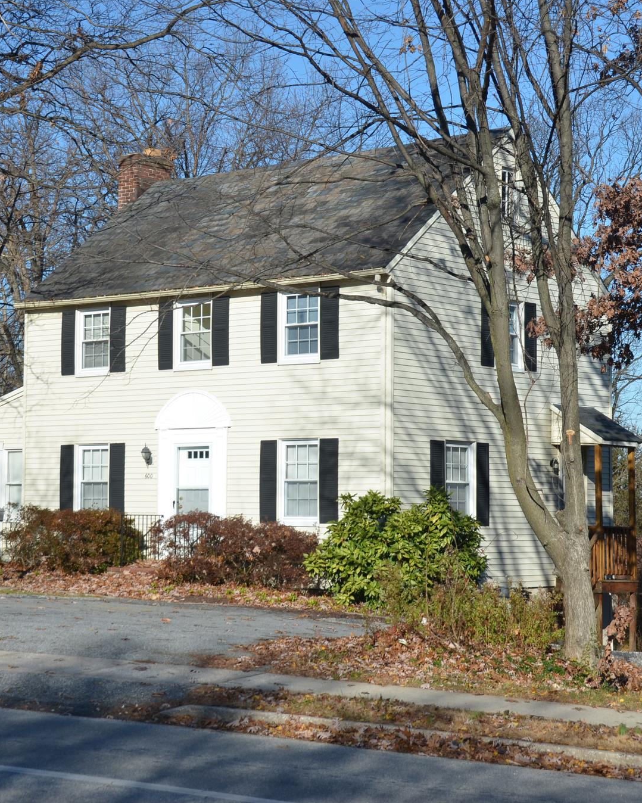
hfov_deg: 20.4
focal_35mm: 75
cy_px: 401
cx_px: 227
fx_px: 1775
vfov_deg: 25.5
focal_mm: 35
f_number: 8
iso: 160
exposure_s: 1/250
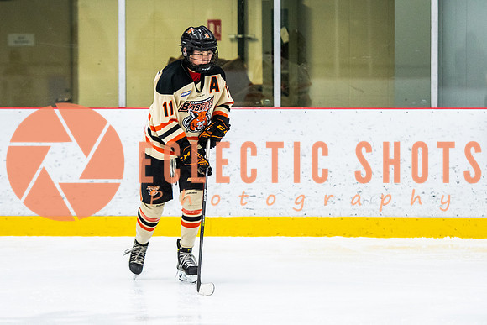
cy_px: 132
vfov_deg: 5.8
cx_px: 209
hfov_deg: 8.7
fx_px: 3196
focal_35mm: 236
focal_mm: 125
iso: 1600
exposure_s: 1/640
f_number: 2.8
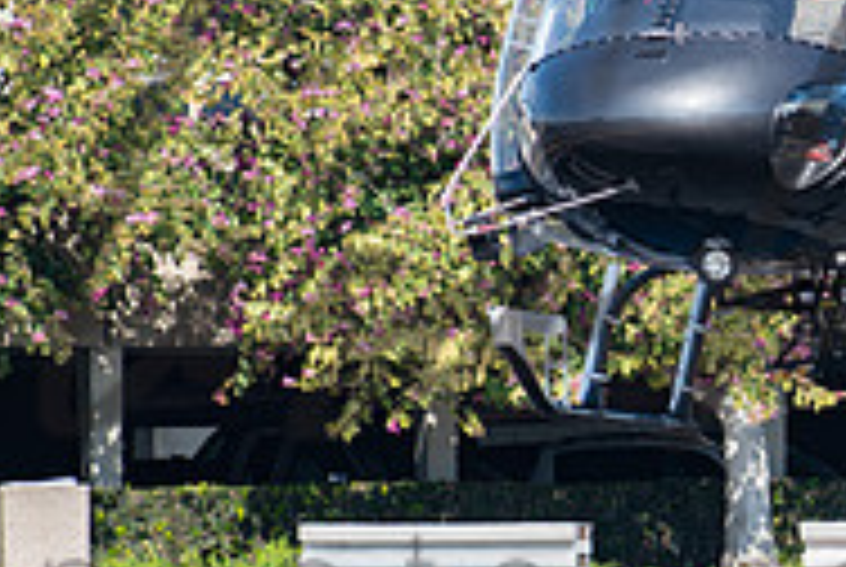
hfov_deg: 3.7
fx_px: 13039
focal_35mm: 554
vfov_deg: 2.5
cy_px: 245
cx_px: 1044
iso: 100
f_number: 4.8
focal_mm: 120
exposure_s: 1/250
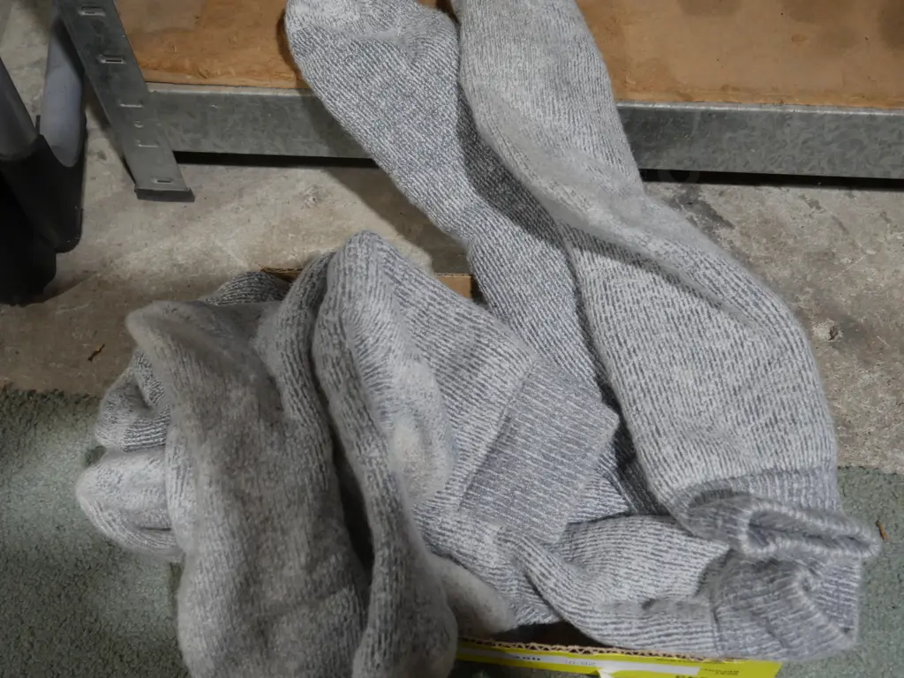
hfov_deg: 44.8
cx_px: 452
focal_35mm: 42
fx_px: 1097
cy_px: 339
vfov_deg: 34.3
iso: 800
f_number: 4.6
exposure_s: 1/60
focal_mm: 21
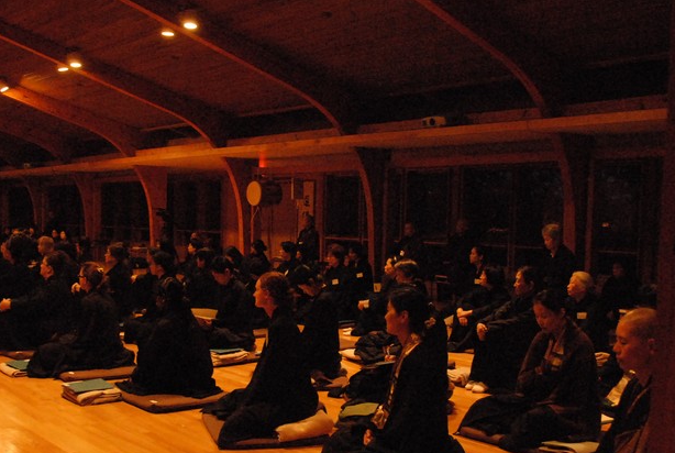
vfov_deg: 31.2
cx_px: 297
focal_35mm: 43
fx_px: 808
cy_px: 271
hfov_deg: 45.3
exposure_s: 1/30
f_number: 5.6
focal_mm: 22
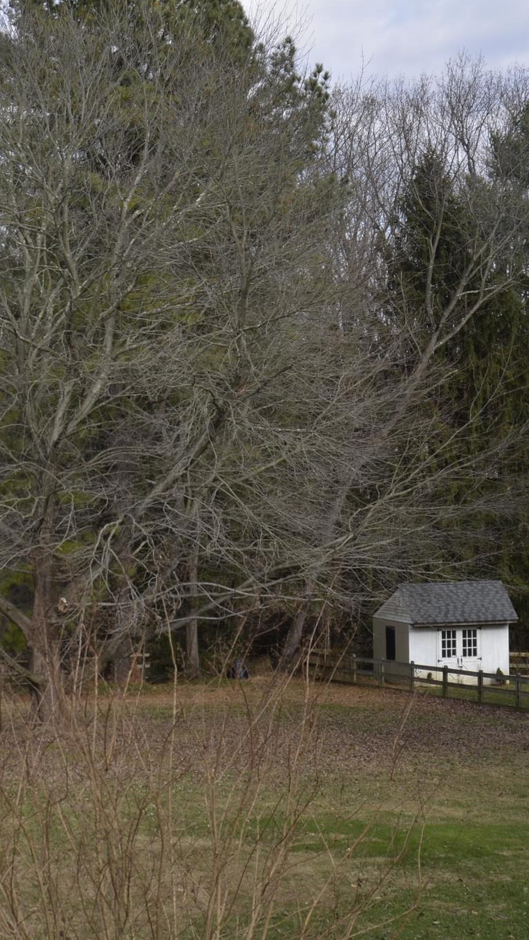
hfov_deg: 14.3
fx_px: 2020
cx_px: -160
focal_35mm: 81
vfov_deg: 26.2
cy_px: 471
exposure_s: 1/200
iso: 100
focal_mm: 34
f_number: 7.1
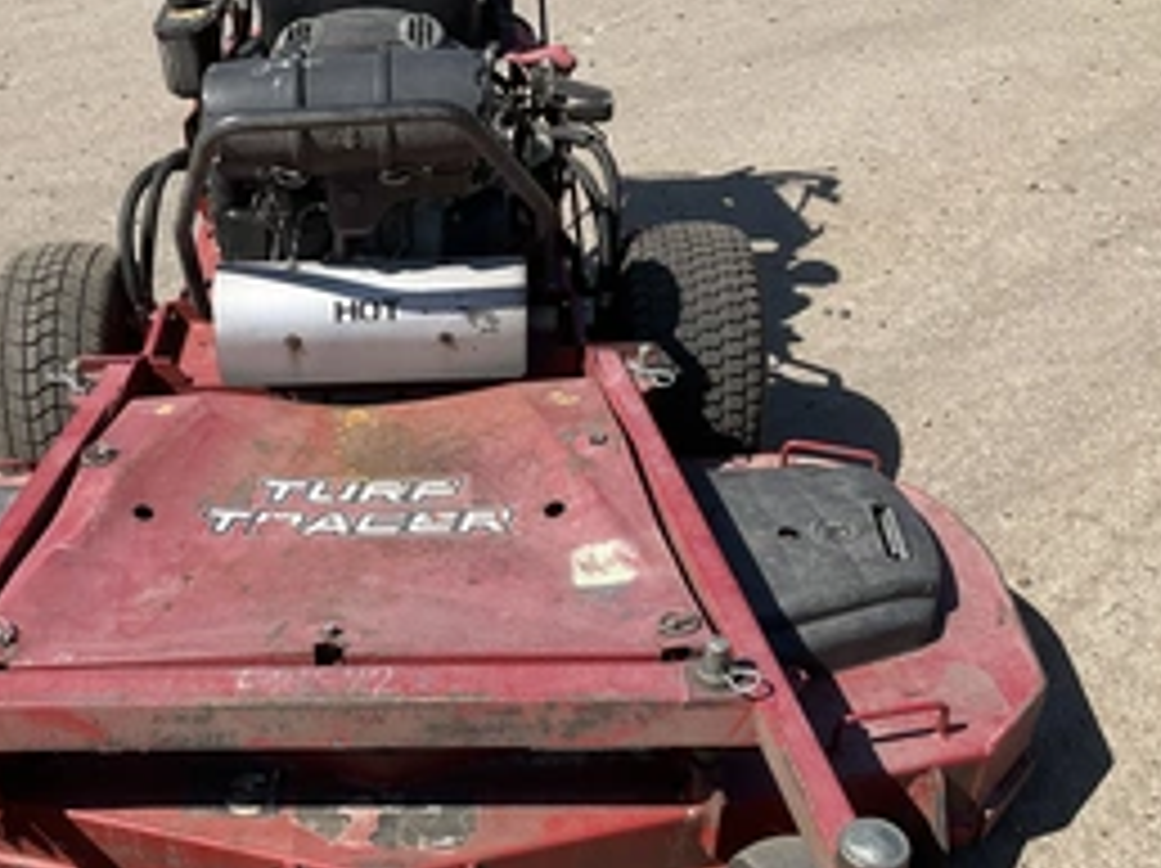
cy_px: 594
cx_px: 396
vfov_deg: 31.8
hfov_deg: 41.6
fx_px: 1508
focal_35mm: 45
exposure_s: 1/1675
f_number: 1.8
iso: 25
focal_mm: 3
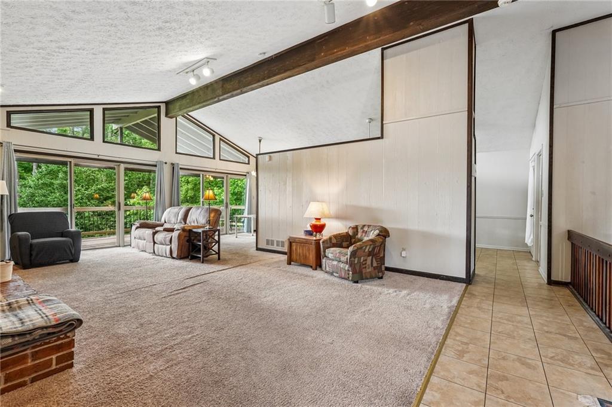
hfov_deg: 96.8
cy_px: 204
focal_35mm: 16
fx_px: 272
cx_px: 306
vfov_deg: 73.7
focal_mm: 16
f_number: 8
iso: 800
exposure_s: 1/13
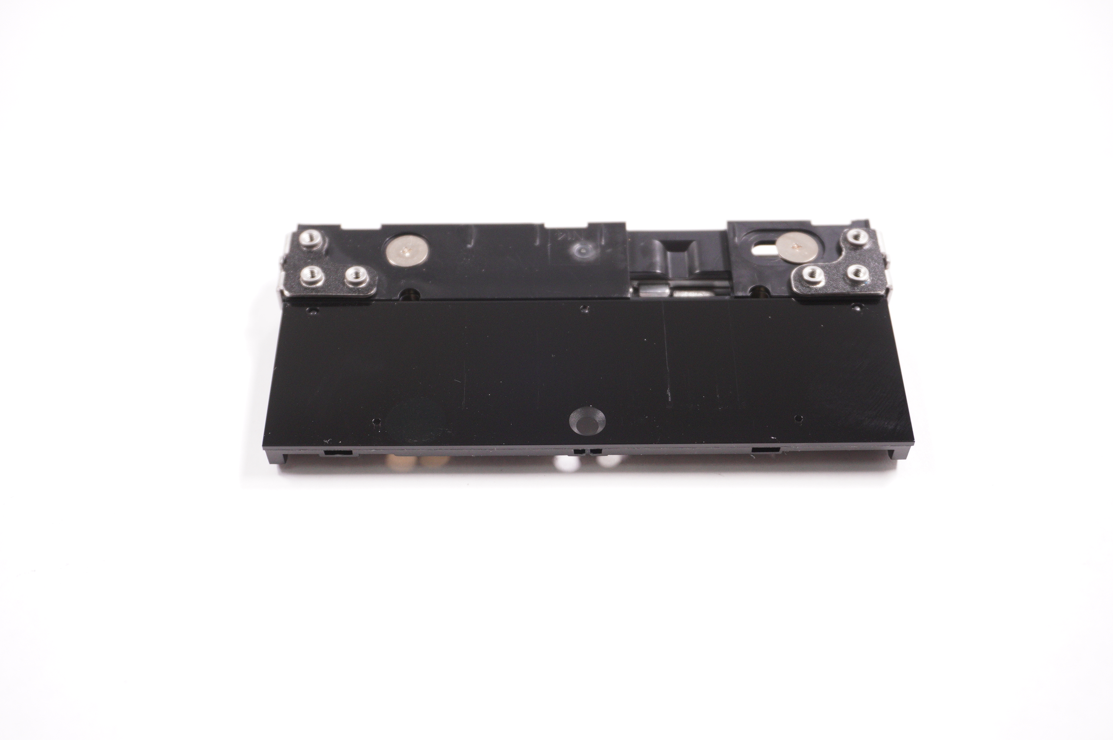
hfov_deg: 43.6
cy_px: 370
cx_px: 556
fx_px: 1390
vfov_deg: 29.8
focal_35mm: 45
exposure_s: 1/250
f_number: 5.6
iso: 1000
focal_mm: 30
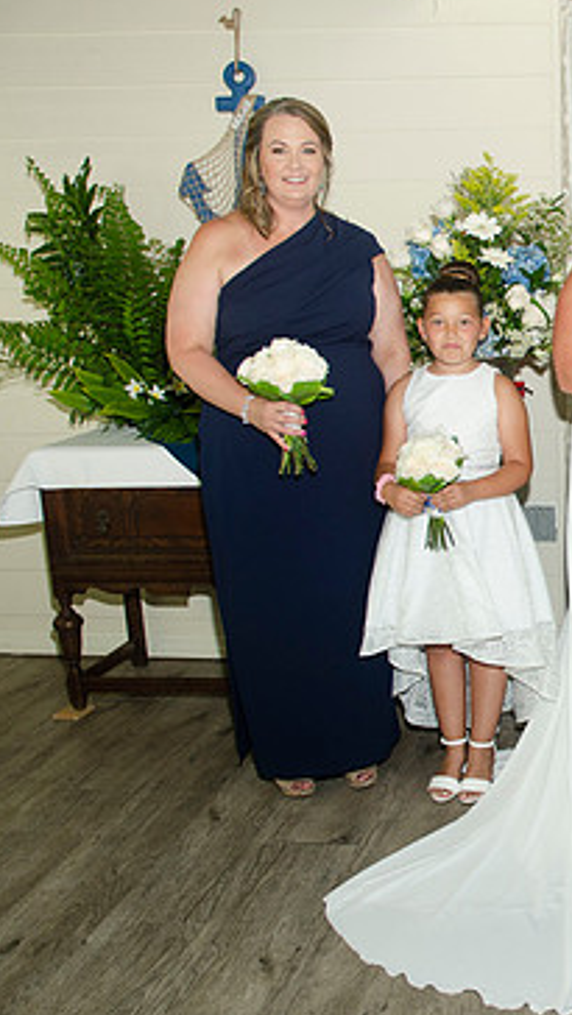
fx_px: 1212
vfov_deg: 45.5
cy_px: 513
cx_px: 709
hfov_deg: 23.9
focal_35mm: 45
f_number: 5.6
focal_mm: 18
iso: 400
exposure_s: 1/125
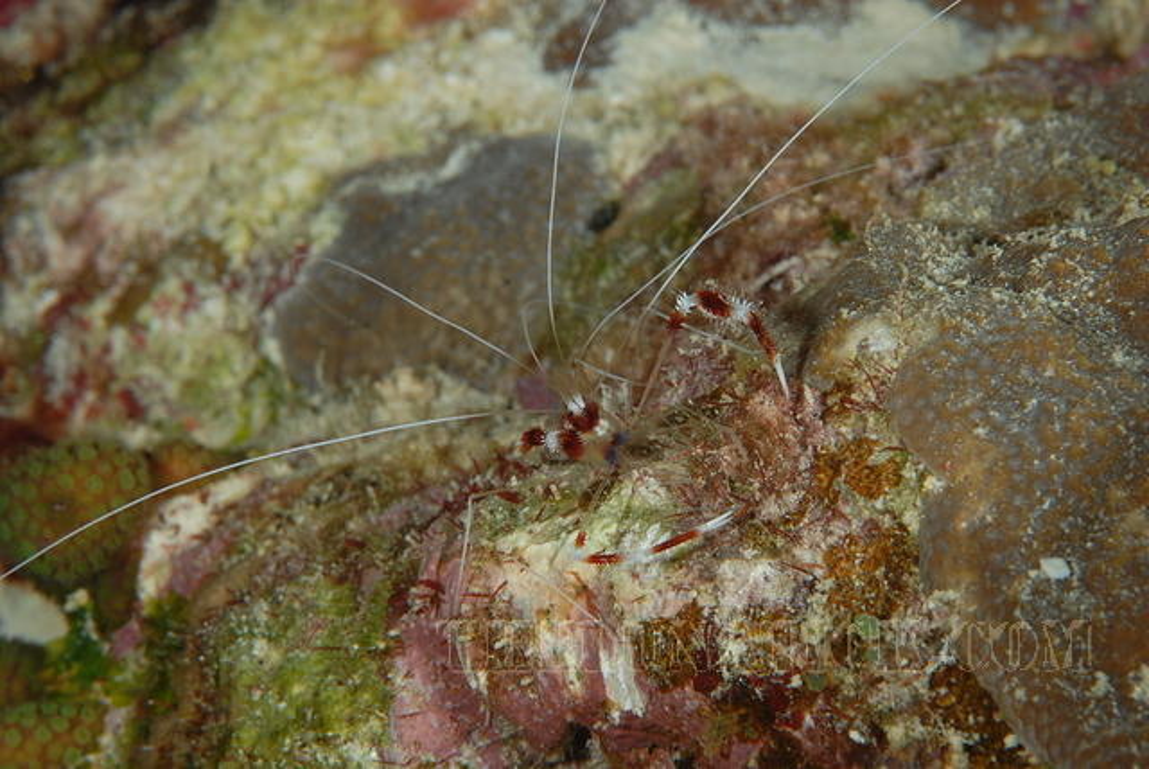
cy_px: 384
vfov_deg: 8.7
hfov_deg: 13.0
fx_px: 5031
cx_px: 574
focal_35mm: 158
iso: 100
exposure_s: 1/250
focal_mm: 105
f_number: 18
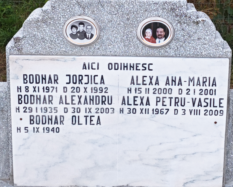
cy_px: 48
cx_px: 116
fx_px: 552
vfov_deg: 19.1
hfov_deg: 23.8
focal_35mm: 80
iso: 125
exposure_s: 1/50
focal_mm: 5.4
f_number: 1.6
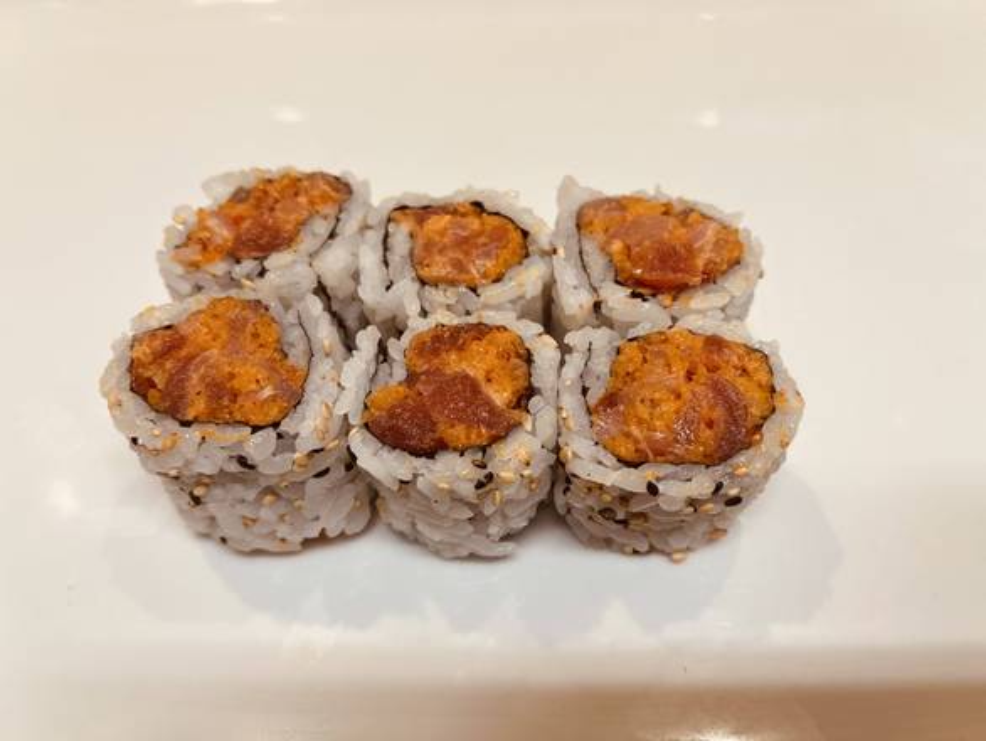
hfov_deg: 67.3
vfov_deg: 53.1
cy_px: 370
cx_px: 493
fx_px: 741
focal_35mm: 26
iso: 80
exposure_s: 1/60
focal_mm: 5.1
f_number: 1.6
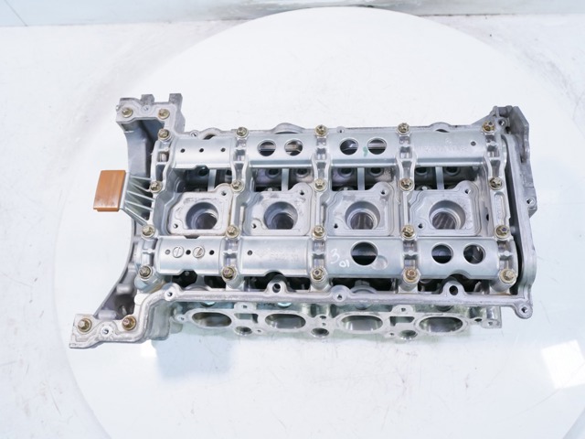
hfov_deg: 63.4
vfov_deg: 49.7
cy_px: 220
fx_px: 473
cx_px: 292
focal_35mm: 28
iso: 250
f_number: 3.7
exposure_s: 1/60
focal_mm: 14
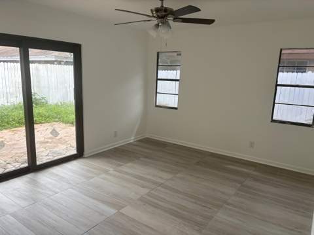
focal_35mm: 26
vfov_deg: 53.0
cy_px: 118
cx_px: 157
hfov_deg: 67.4
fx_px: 236
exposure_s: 1/239
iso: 40
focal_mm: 5.96
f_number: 1.6
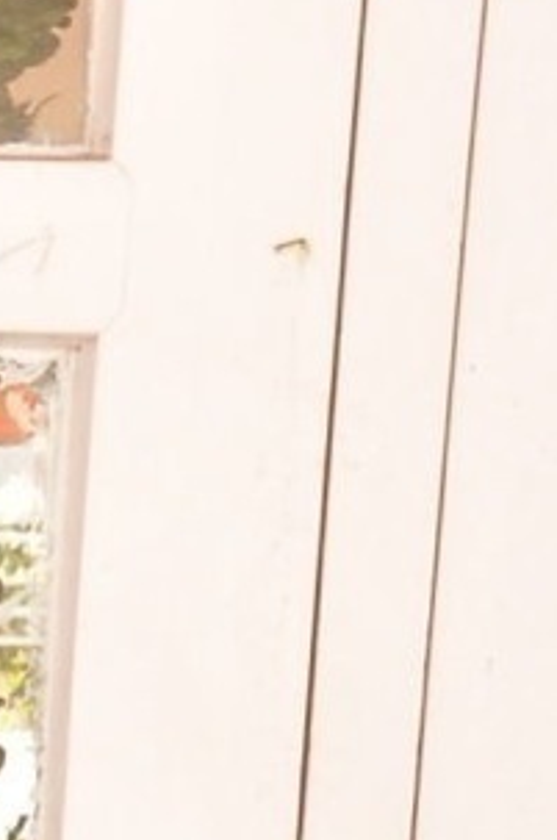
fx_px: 6241
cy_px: 2155
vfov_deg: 7.1
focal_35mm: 268
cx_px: -1039
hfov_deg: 4.9
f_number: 10
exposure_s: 1/125
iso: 1250
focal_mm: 30
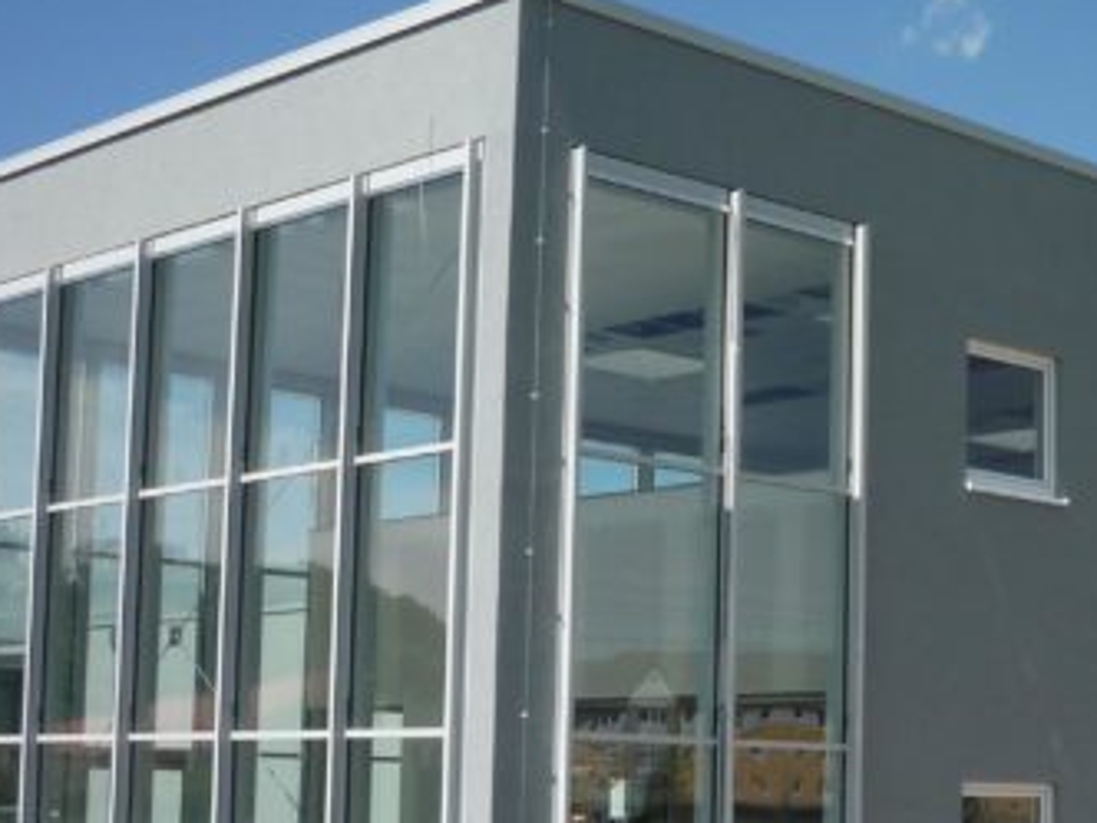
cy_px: 559
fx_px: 2345
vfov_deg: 19.8
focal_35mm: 74
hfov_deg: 25.9
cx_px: 879
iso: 100
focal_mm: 5.2
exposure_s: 1/500
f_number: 5.6
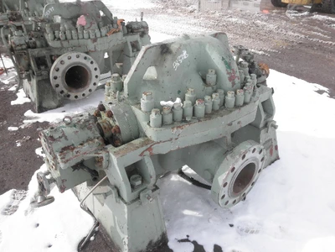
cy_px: 126
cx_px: 168
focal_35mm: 28
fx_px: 271
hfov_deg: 63.4
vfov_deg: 49.7
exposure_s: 1/125
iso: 64
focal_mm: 5
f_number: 8.5
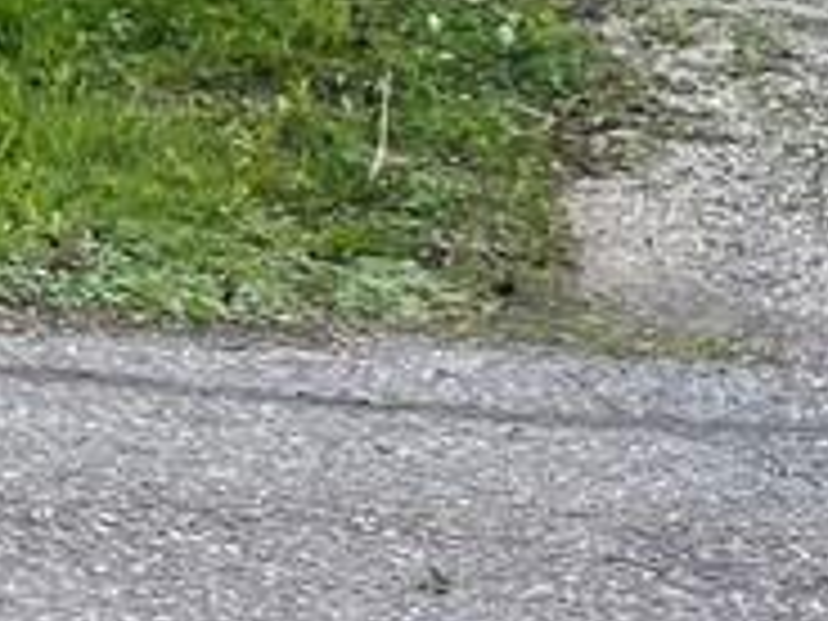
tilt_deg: +1.8
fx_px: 3468
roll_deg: +0.1
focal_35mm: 145
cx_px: -819
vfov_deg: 9.2
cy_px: -886
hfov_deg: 12.1
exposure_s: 1/1117
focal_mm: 5.1
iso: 50
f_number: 1.6
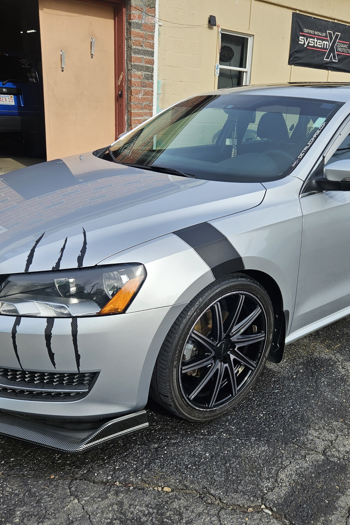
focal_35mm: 32
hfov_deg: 41.1
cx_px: 185
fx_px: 467
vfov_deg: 58.7
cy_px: 263
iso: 25
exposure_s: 1/1073
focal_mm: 5.4
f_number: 1.8
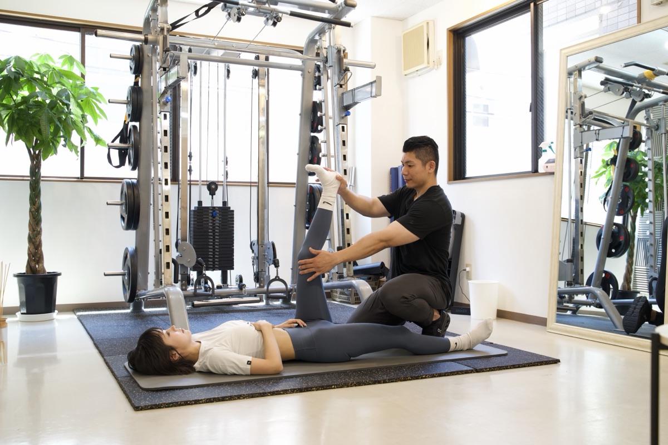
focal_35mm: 36
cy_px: 222
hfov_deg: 53.1
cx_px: 334
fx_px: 668
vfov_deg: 36.9
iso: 1000
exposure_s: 1/60
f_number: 4.5
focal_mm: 36
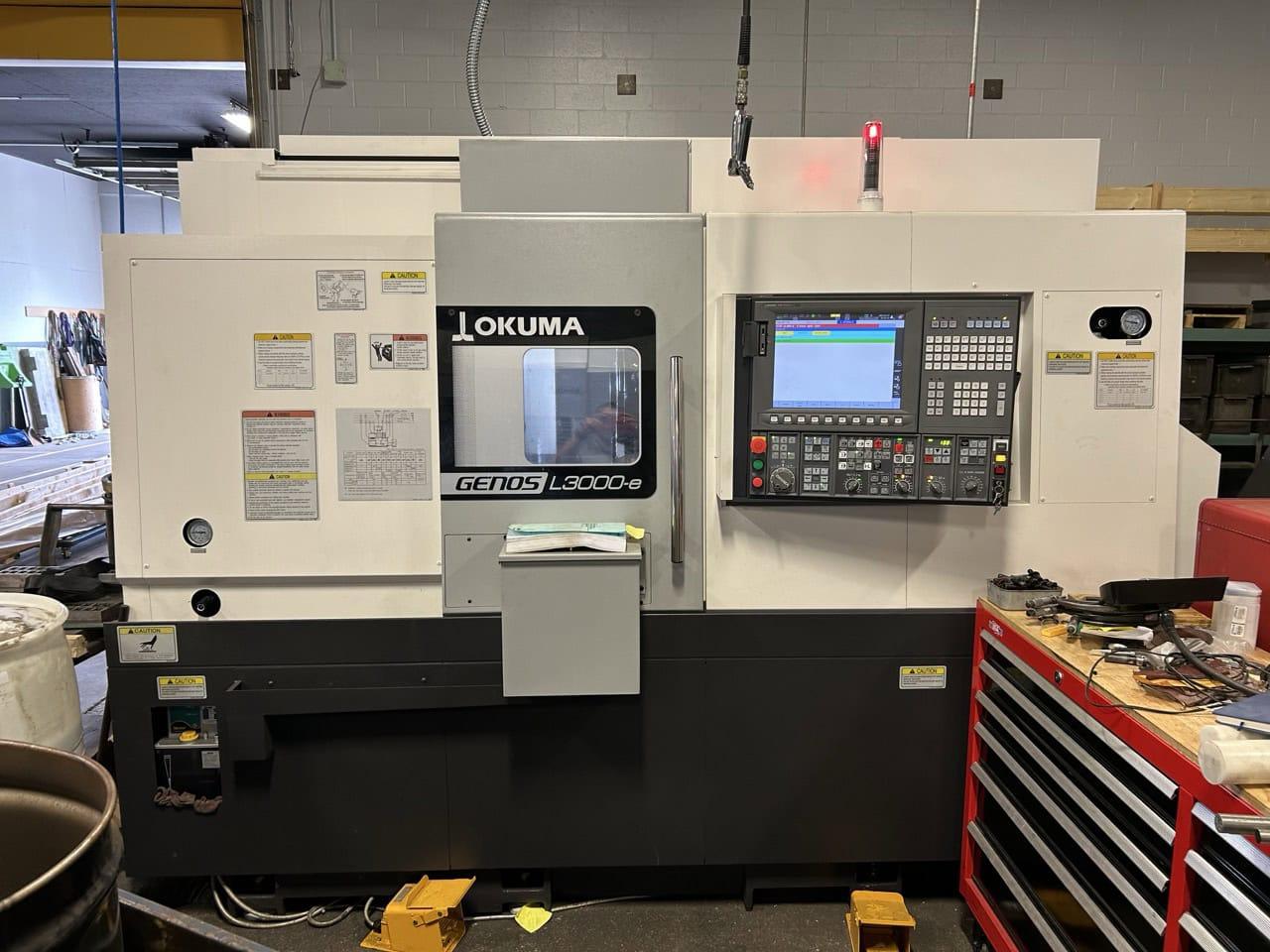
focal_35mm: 26
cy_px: 476
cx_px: 635
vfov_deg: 53.1
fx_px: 954
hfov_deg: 67.3
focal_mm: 5.7
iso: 100
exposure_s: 1/60
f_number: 1.5
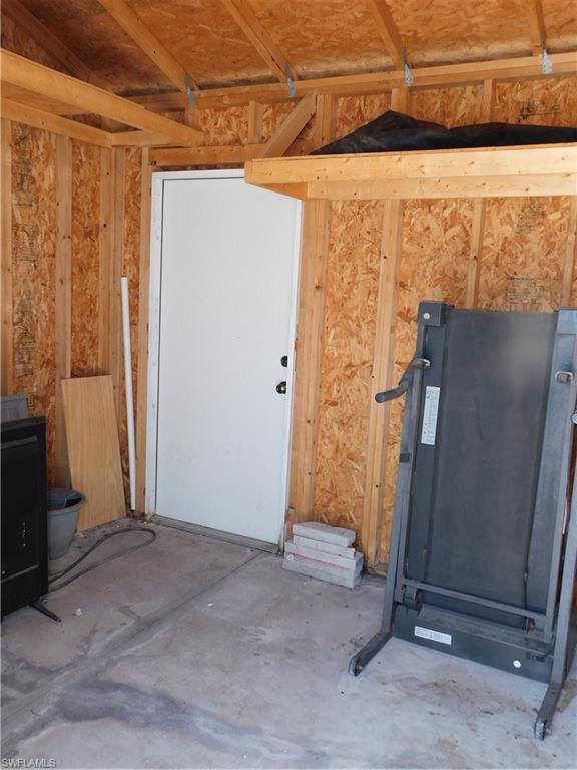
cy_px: 385
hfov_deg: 46.8
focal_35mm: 30
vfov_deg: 60.0
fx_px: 667
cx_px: 288
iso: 125
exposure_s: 1/50
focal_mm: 5.3
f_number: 3.2
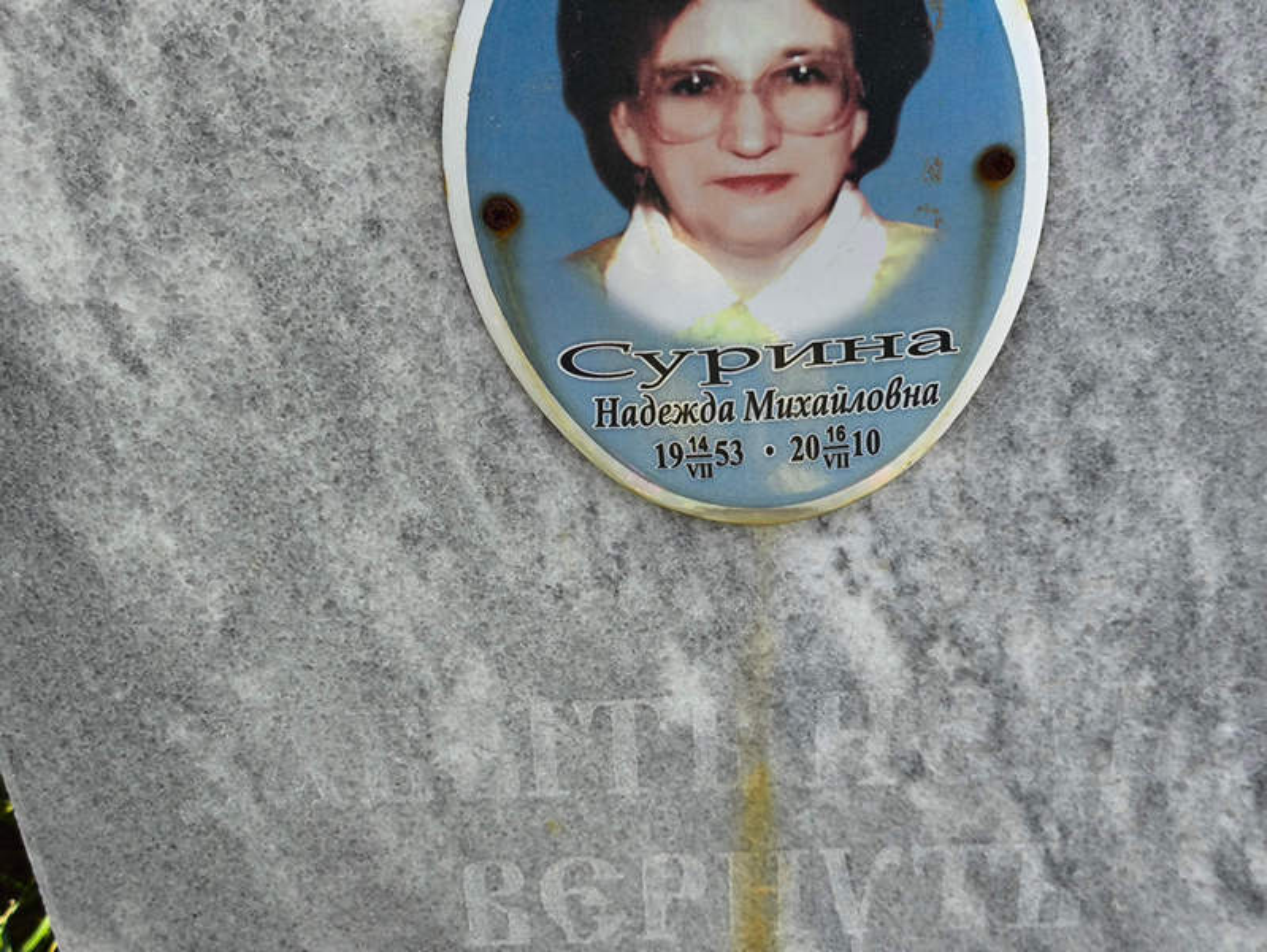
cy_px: 476
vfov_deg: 29.1
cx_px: 634
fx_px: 1831
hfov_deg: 38.2
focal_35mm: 50
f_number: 1.7
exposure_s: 1/259
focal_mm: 4.71
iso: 50
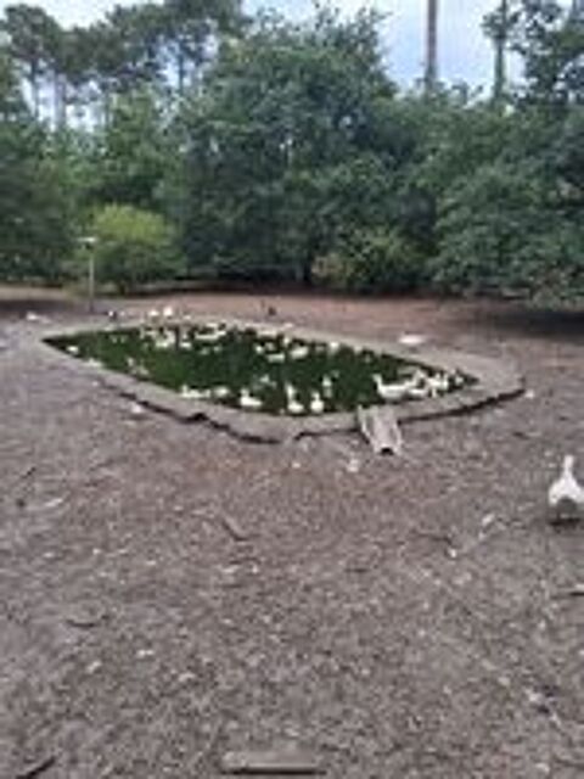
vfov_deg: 67.3
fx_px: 585
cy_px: 390
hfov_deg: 53.1
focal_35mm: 26
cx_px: 292
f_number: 1.8
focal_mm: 3.98
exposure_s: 1/210
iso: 25
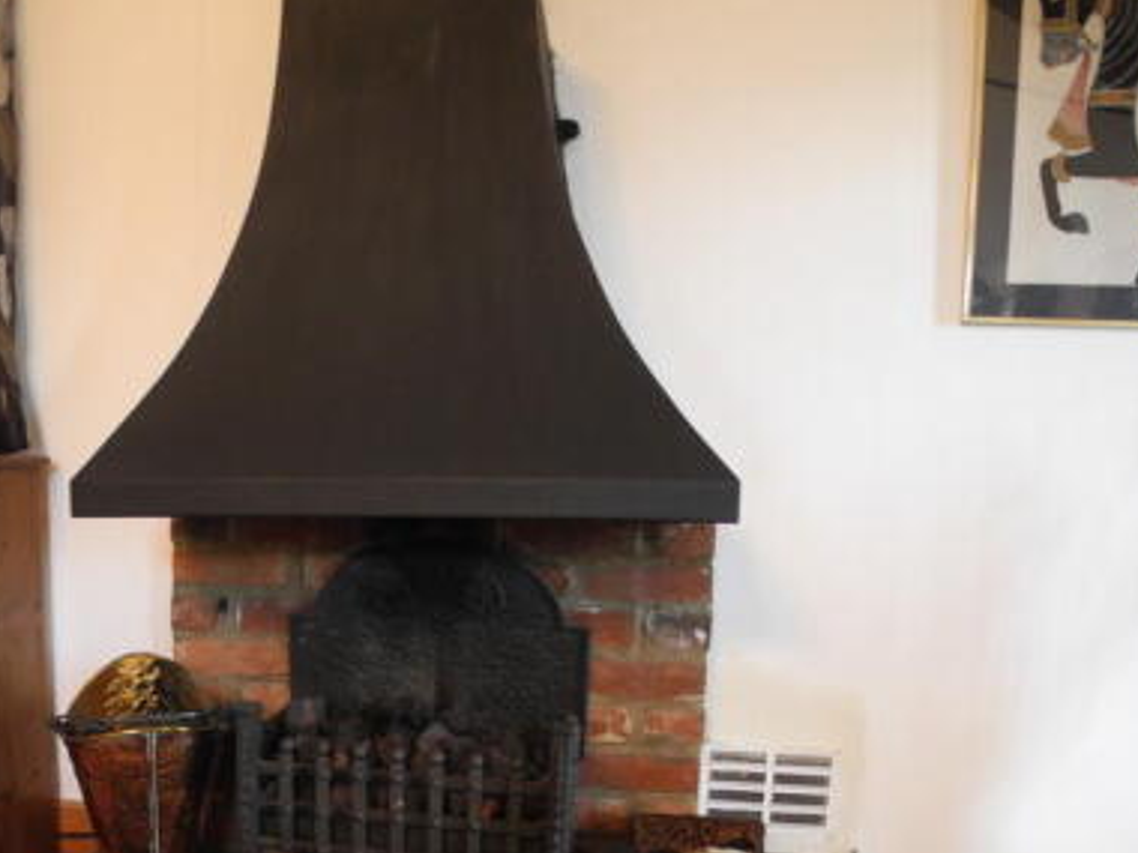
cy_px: 645
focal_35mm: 43
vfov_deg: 32.9
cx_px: 373
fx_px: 1414
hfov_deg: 43.2
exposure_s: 1/19.3
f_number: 2.8
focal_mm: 6
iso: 400
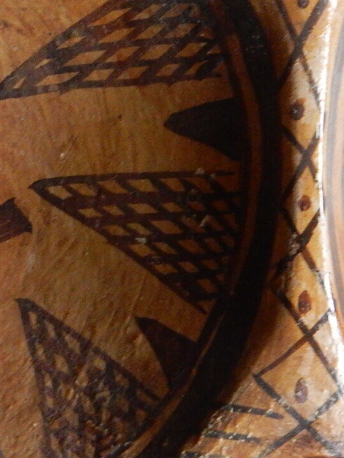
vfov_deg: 16.7
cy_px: 177
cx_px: -52
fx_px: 1563
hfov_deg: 12.3
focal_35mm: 118
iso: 560
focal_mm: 7.6
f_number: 4.2
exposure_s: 1/8
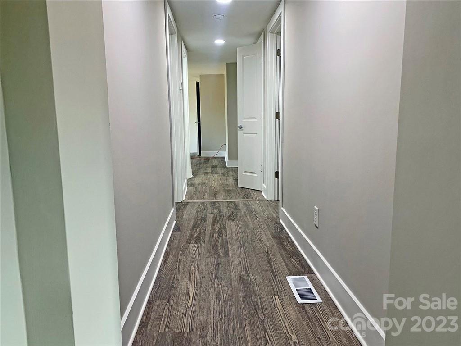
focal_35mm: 26
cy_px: 173
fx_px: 346
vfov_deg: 53.1
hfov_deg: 67.3
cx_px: 230
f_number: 1.8
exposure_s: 1/60
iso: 80
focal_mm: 4.25
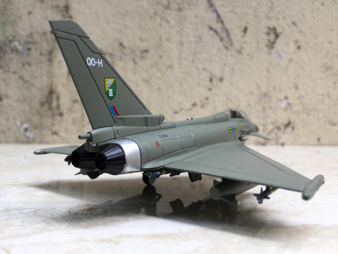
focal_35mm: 29
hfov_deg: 61.7
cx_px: 169
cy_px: 127
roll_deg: -1.3
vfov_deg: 48.2
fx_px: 283
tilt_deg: -2.0
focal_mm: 4.15
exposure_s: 1/112
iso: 32
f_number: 2.2
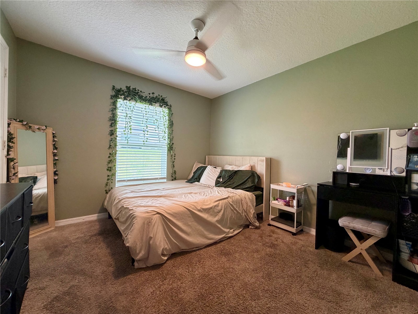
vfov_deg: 85.7
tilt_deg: -0.2
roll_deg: -1.7
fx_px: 169
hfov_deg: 102.1
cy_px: 157
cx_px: 209
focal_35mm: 14
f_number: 2.2
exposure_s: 1/60
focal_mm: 2.22
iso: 250
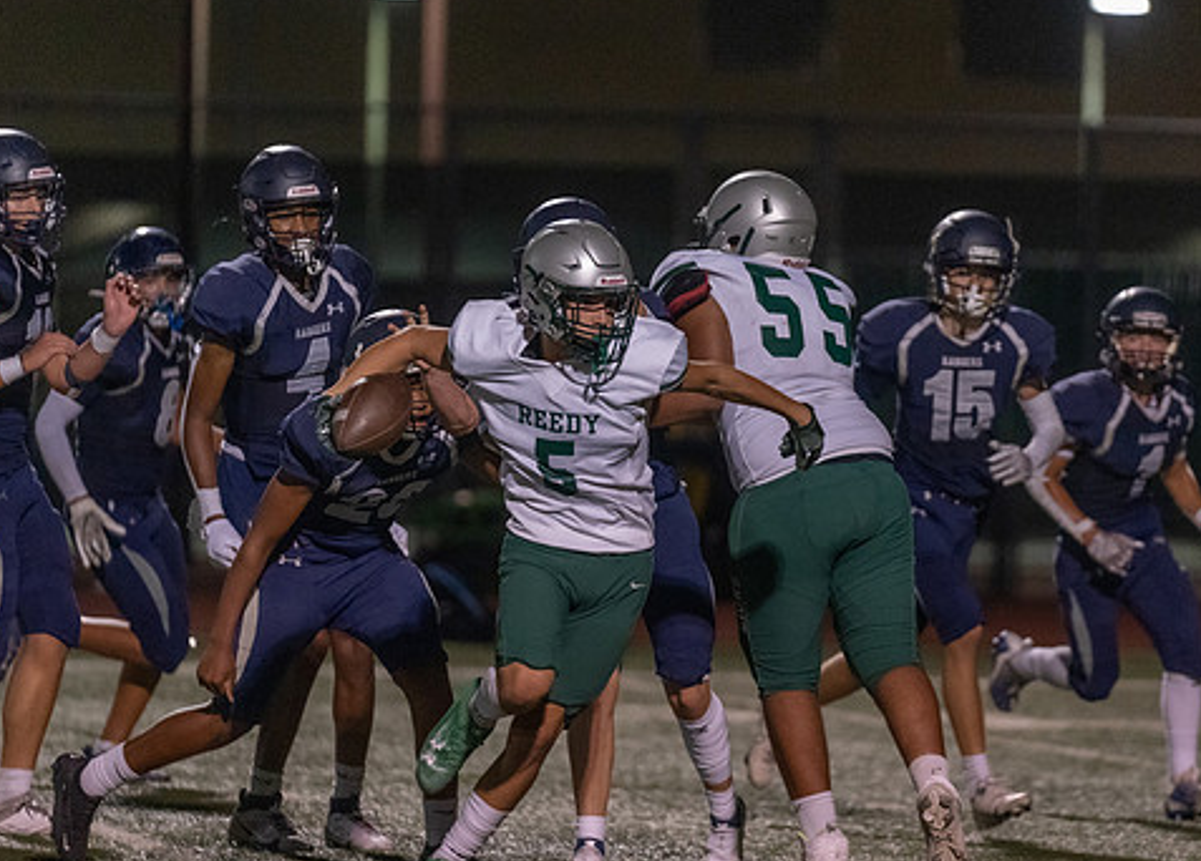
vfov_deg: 4.2
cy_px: 456
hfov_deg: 5.9
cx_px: 638
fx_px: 11714
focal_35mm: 343
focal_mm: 200
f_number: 2.8
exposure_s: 1/1000
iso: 5000
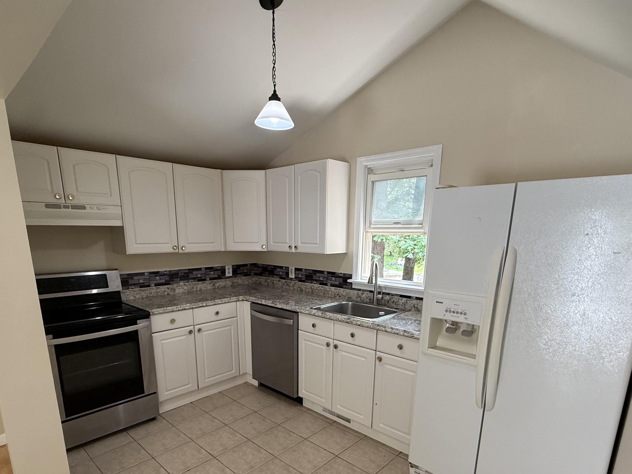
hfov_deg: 81.7
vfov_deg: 64.1
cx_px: 305
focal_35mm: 20
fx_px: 365
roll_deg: +0.0
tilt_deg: -13.1
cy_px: 320
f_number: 2.2
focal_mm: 2.22
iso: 200
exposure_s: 1/120
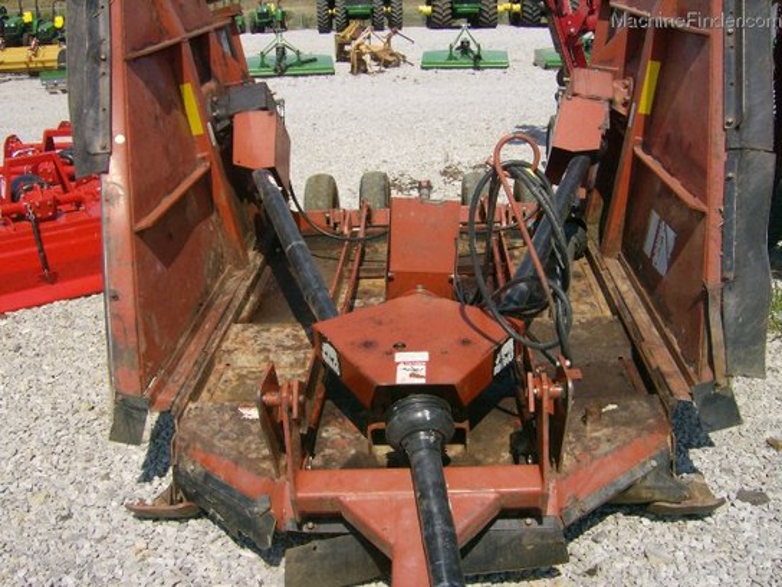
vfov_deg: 39.7
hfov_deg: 51.4
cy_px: 294
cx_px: 391
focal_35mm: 36
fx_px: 813
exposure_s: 1/1054
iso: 100
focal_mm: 6
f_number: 4.7
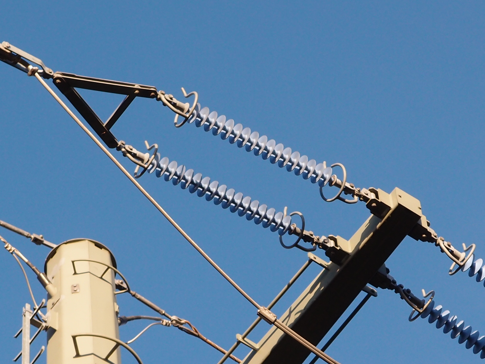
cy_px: 298
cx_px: 333
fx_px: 3208
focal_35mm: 229
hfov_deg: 8.6
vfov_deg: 6.5
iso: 100
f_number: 4
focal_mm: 24
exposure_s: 1/320
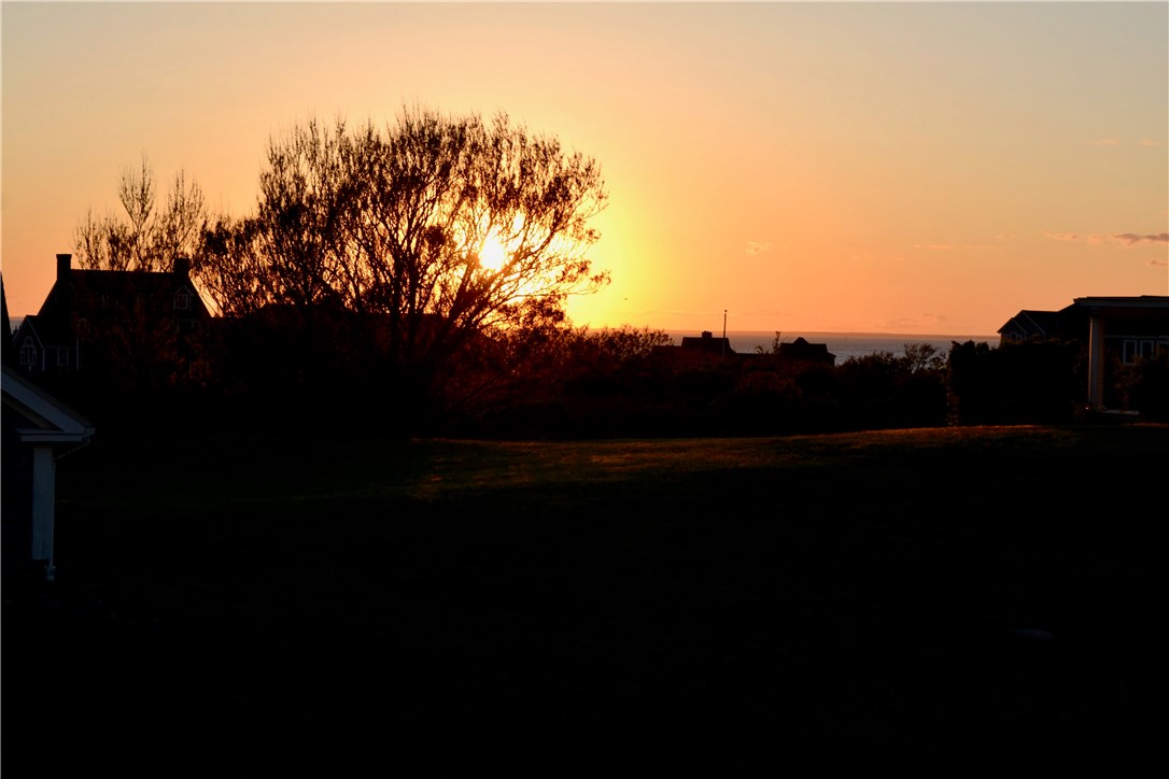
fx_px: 2679
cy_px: 390
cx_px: 584
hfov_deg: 24.6
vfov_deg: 16.6
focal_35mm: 82
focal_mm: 55
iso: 100
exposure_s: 1/200
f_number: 8
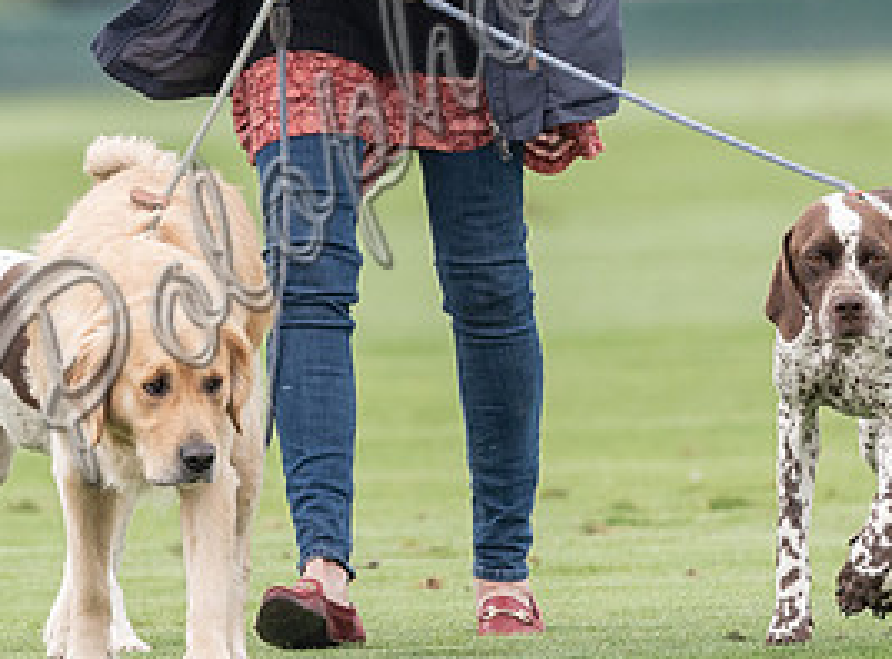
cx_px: 306
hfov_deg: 1.2
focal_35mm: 1714
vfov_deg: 0.9
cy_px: -92
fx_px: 43931
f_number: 4
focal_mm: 500
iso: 800
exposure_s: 1/1250
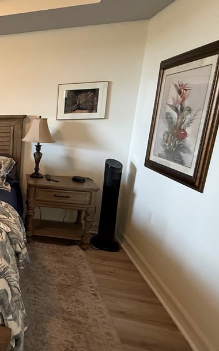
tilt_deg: -12.3
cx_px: -50
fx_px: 239
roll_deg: +0.0
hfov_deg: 36.6
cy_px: 165
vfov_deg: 72.5
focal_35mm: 25
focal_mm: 2.22
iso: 640
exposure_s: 1/60
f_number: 2.2
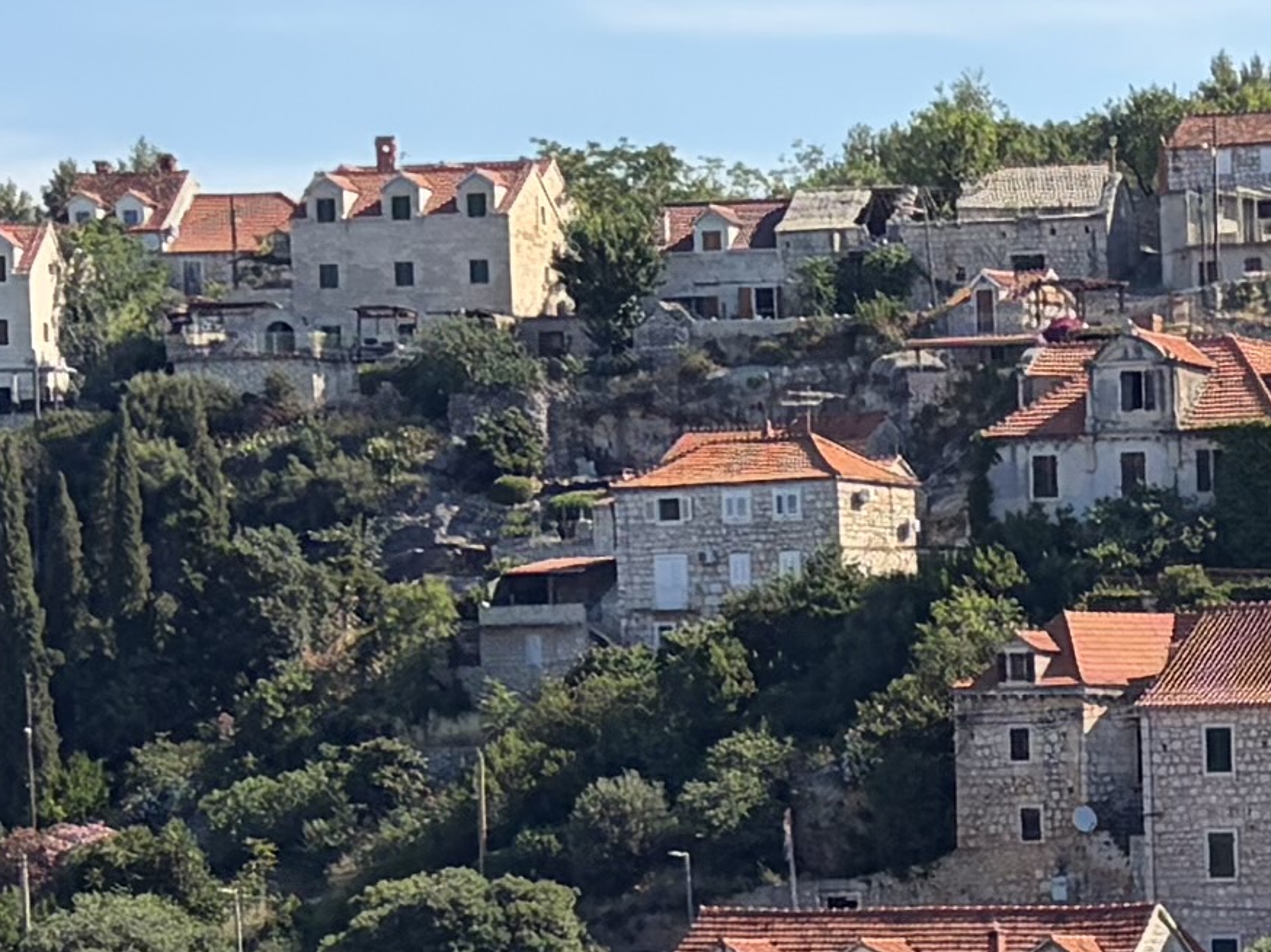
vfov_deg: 8.6
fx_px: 6240
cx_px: 1808
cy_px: 1238
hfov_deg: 11.2
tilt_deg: -3.4
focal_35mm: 170
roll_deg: +2.1
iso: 50
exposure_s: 1/3125
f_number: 1.6
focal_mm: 5.96
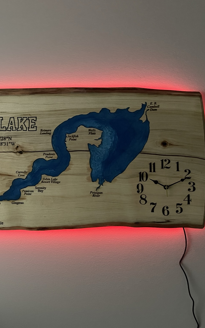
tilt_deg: +2.4
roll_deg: -0.6
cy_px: 164
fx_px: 331
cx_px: 71
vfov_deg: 52.8
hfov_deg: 34.2
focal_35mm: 37
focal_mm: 5.1
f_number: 1.6
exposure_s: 1/30
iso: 640
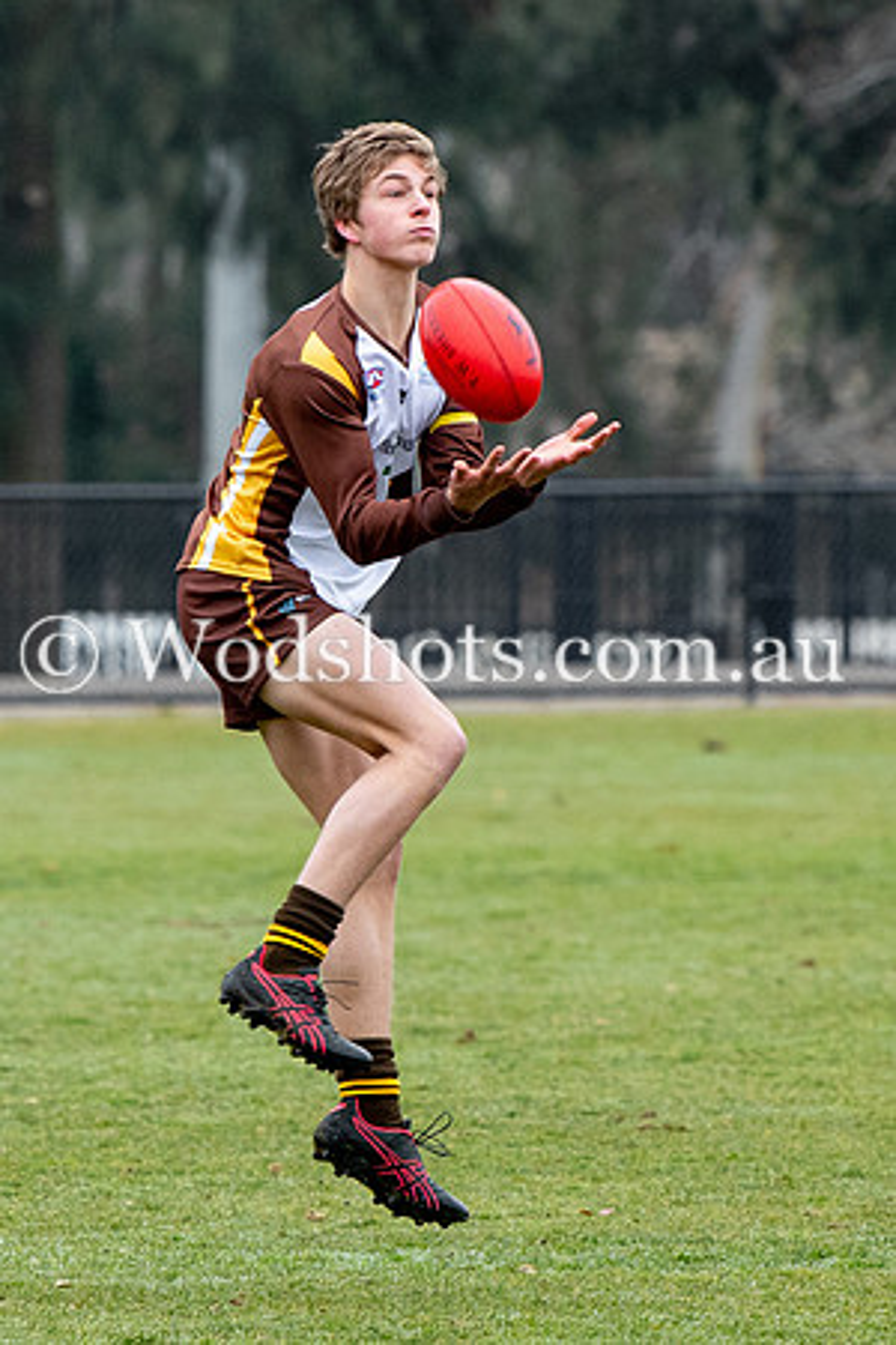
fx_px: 30711
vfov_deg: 2.5
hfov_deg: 1.7
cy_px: 659
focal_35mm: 823
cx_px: 318
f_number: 4
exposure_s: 1/800
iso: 560
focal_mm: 200
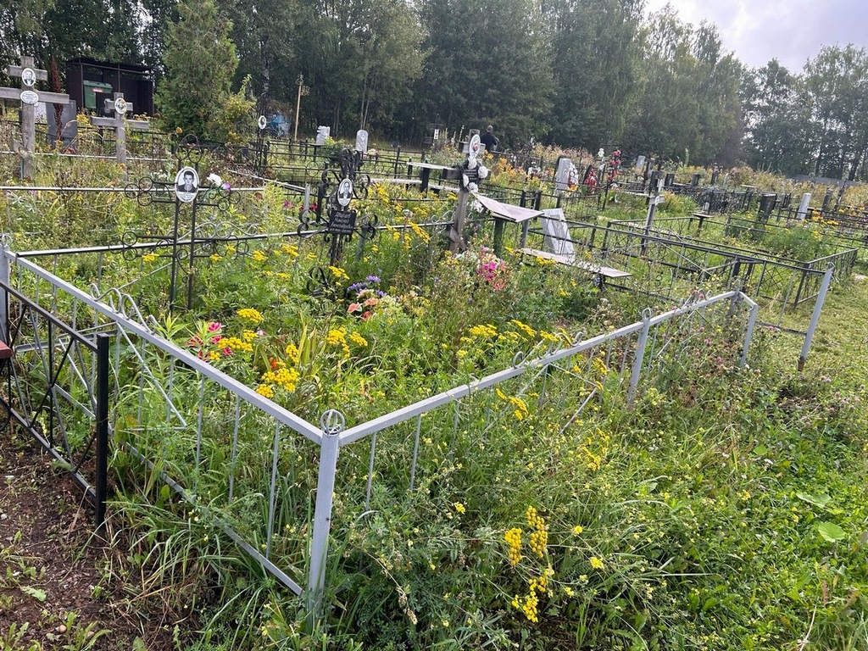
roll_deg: -4.7
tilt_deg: -16.6
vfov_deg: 53.1
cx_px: 434
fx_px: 652
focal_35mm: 26
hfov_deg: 67.3
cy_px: 326
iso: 50
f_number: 1.5
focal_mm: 5.7
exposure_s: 1/718
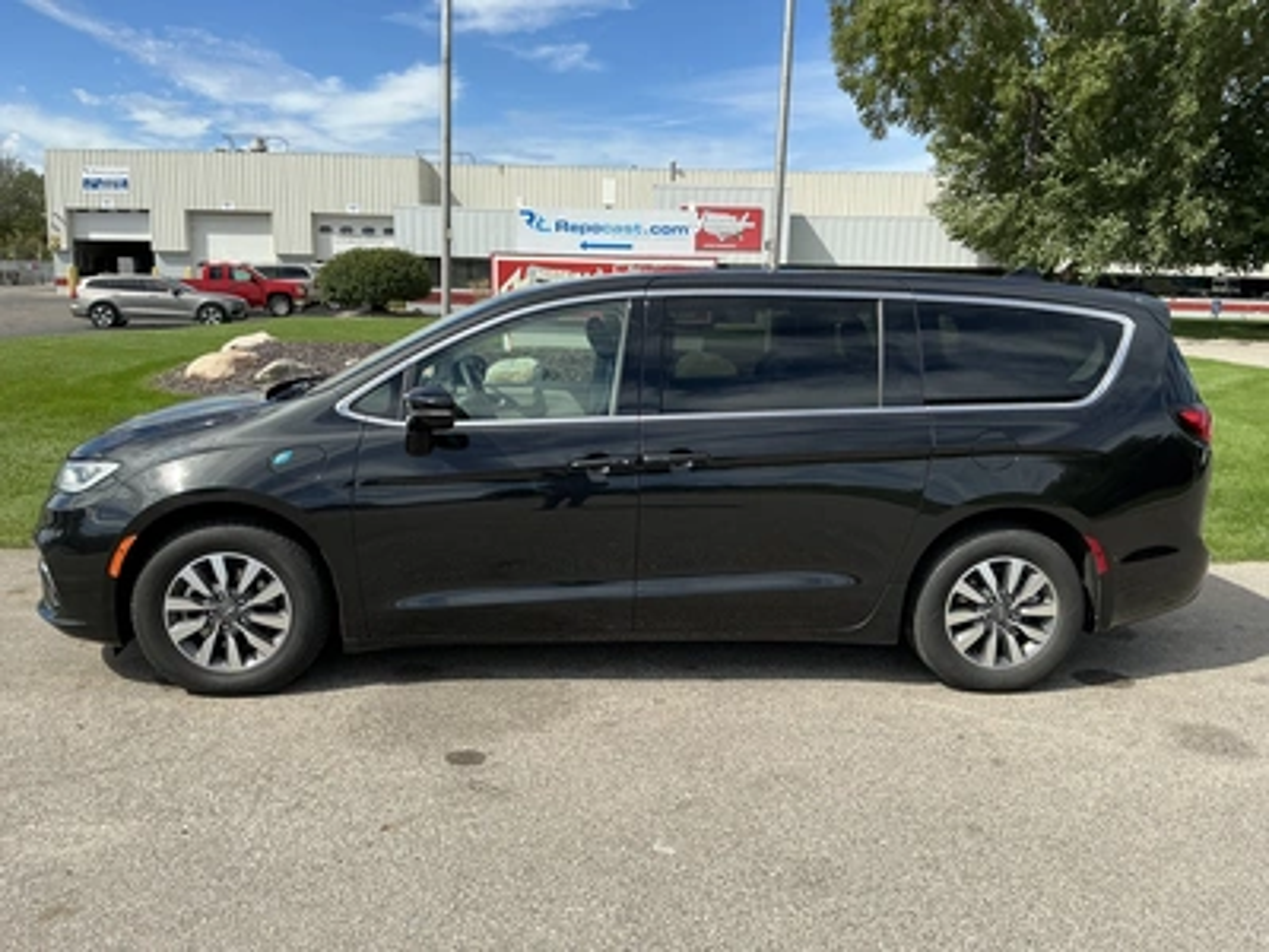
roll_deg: -1.4
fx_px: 1026
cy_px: 476
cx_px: 634
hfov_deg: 63.4
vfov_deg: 49.7
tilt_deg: -9.3
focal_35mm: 28
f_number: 1.8
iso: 25
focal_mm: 3
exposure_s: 1/1730
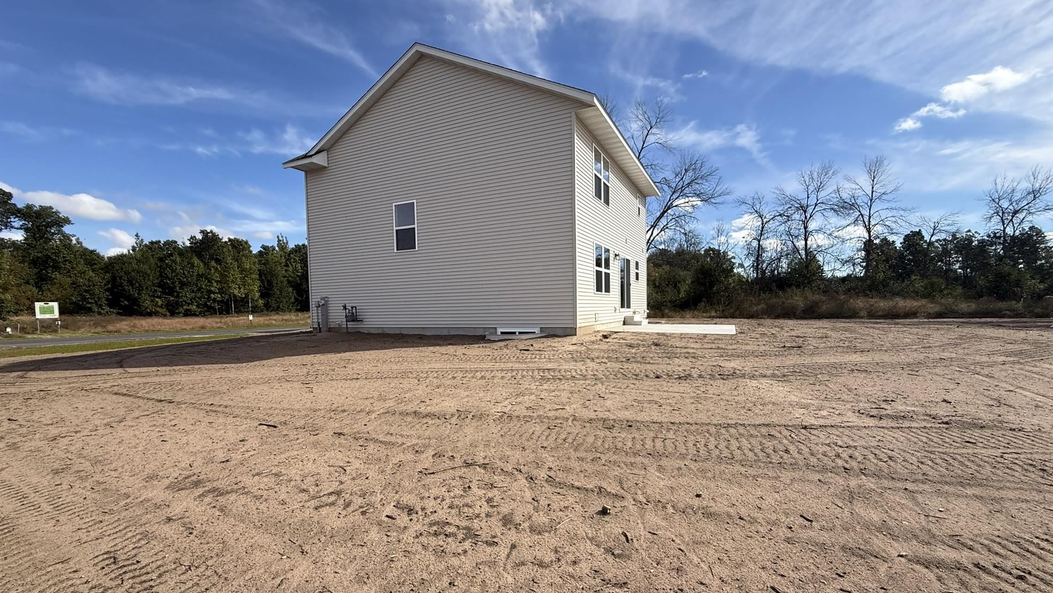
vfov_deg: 66.9
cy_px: 332
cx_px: 524
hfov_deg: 99.4
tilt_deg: -2.0
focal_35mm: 16
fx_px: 447
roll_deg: +2.1
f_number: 2.2
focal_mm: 2.22
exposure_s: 1/2092
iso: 50
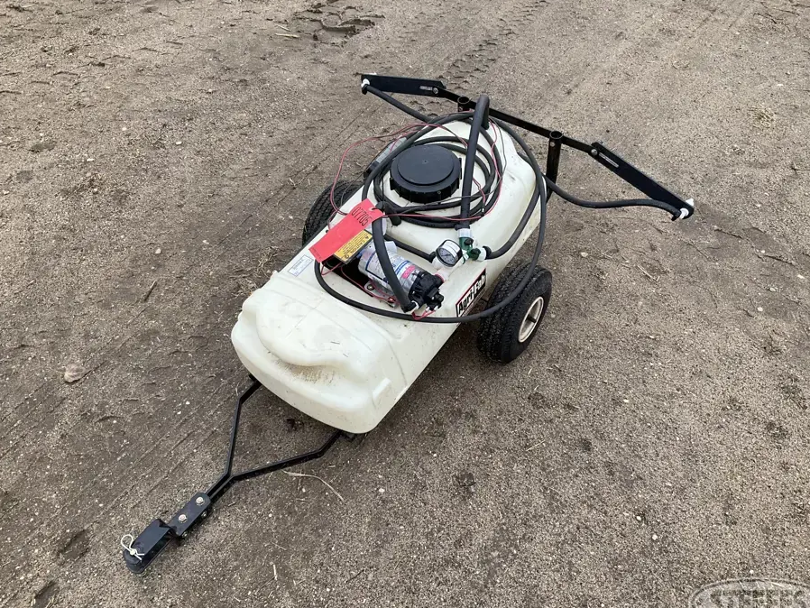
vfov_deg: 45.5
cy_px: 314
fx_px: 726
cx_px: 415
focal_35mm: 31
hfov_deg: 58.3
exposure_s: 1/142
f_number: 1.8
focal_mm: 3
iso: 20
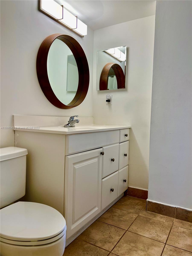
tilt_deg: -3.3
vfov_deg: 67.3
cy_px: 128
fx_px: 192
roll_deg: -1.3
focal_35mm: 26
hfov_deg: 53.1
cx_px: 96
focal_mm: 5.7
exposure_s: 1/120
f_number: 1.5
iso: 50
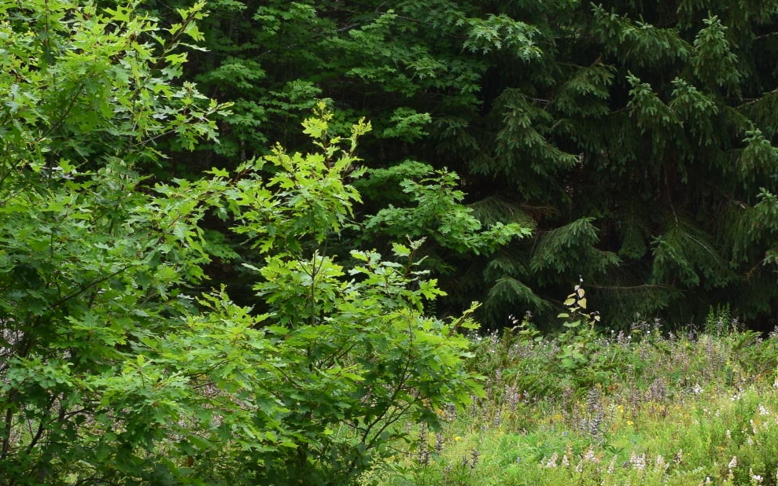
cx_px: 581
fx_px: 2163
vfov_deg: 12.8
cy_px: 212
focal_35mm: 102
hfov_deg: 20.2
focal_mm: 22
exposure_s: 1/250
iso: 400
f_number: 10
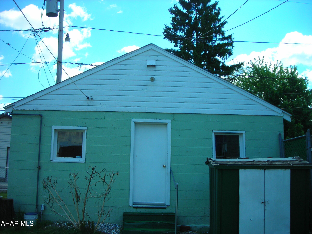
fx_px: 343
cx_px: 156
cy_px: 117
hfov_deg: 49.0
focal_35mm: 38
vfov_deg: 37.7
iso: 50
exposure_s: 1/326
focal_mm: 6.3
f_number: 3.2
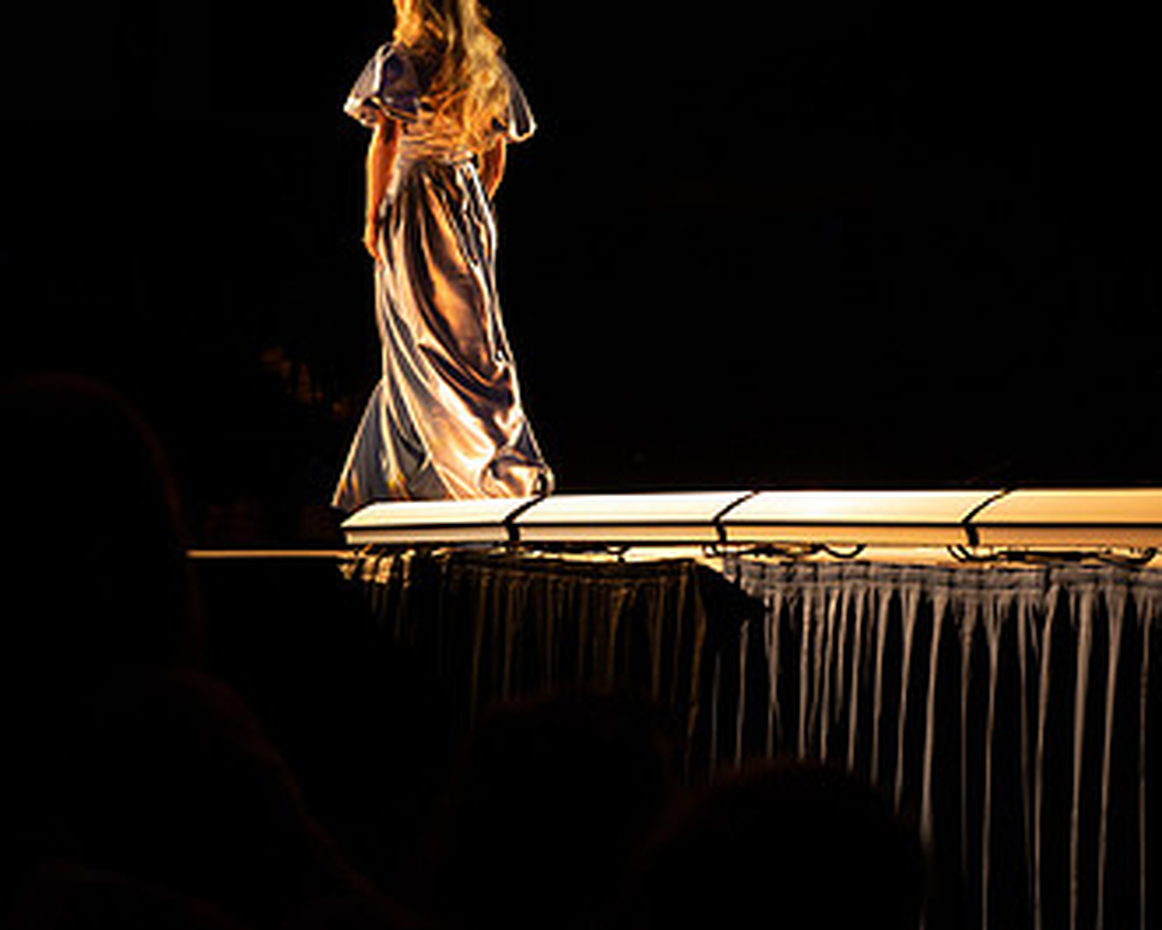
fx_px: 3681
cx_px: 765
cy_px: 314
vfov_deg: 14.4
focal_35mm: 107
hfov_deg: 17.9
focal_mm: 63
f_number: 4
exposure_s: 1/320
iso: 1000
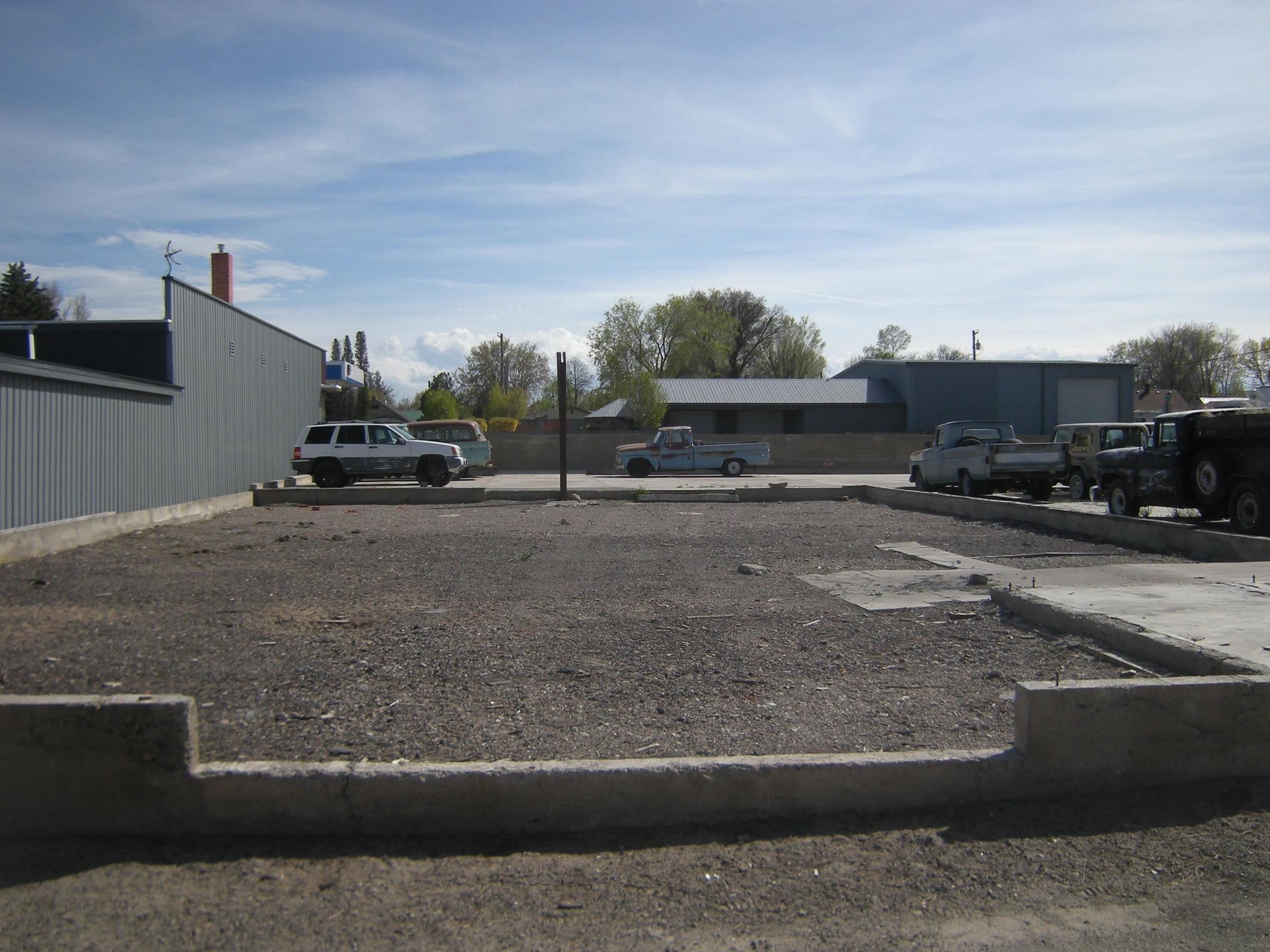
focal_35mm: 32
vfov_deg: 44.1
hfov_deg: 56.7
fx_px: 1174
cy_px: 500
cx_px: 585
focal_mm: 4.7
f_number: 5.6
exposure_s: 1/498
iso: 64
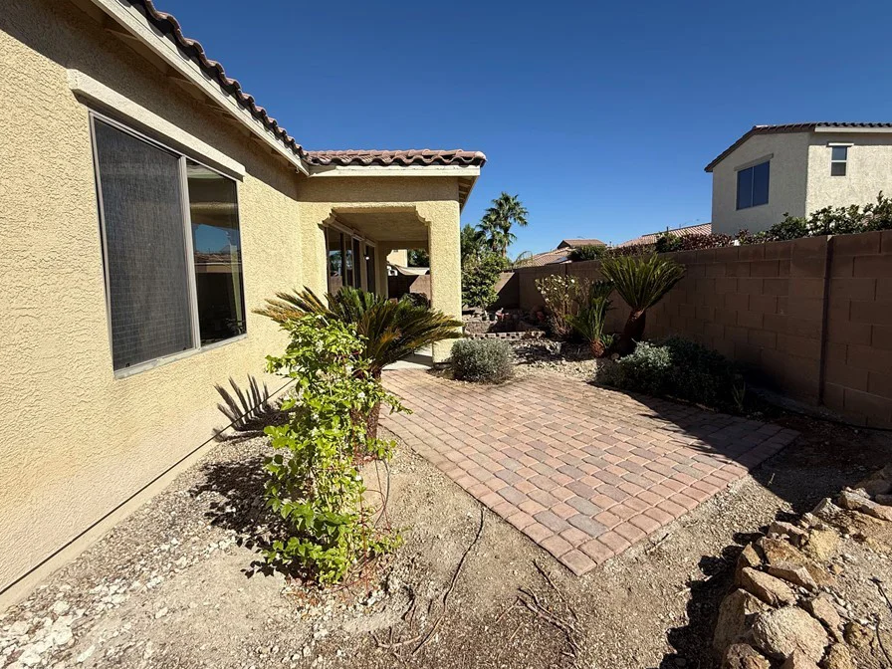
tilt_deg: -4.5
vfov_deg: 78.0
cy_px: 311
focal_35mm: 16
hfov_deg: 94.4
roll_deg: +1.0
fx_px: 412
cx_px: 470
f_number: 2.2
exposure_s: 1/3460
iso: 50
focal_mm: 2.22
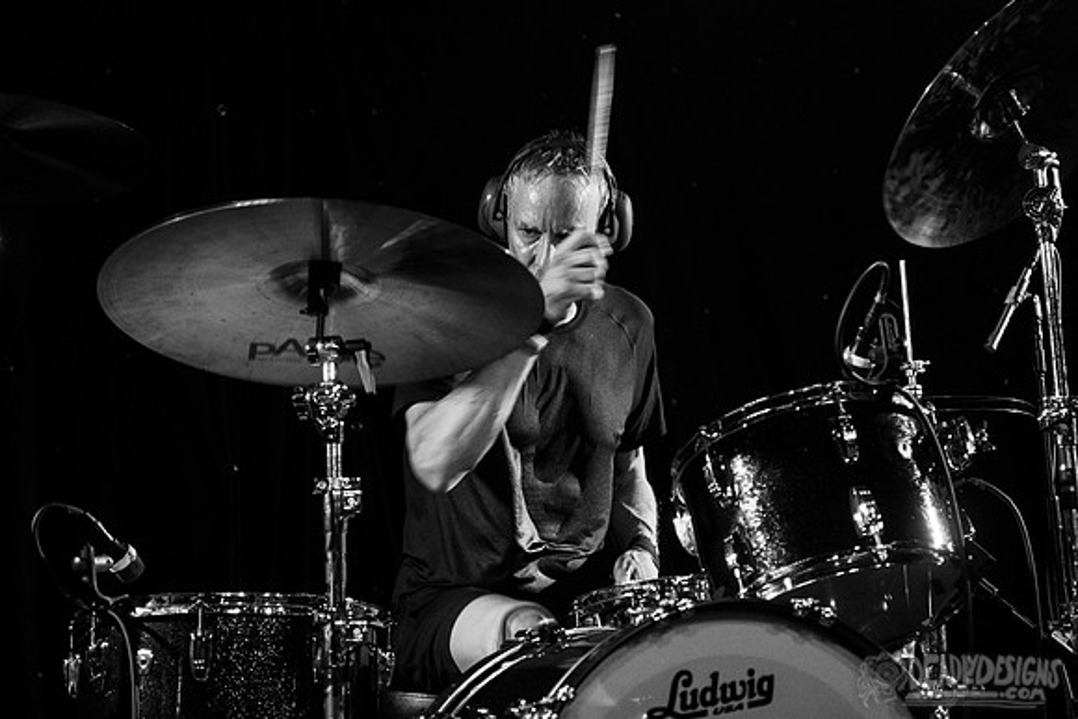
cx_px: 592
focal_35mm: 96
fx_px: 2870
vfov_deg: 14.3
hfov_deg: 21.3
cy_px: 227
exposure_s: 1/100
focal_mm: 70
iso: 2500
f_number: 3.2
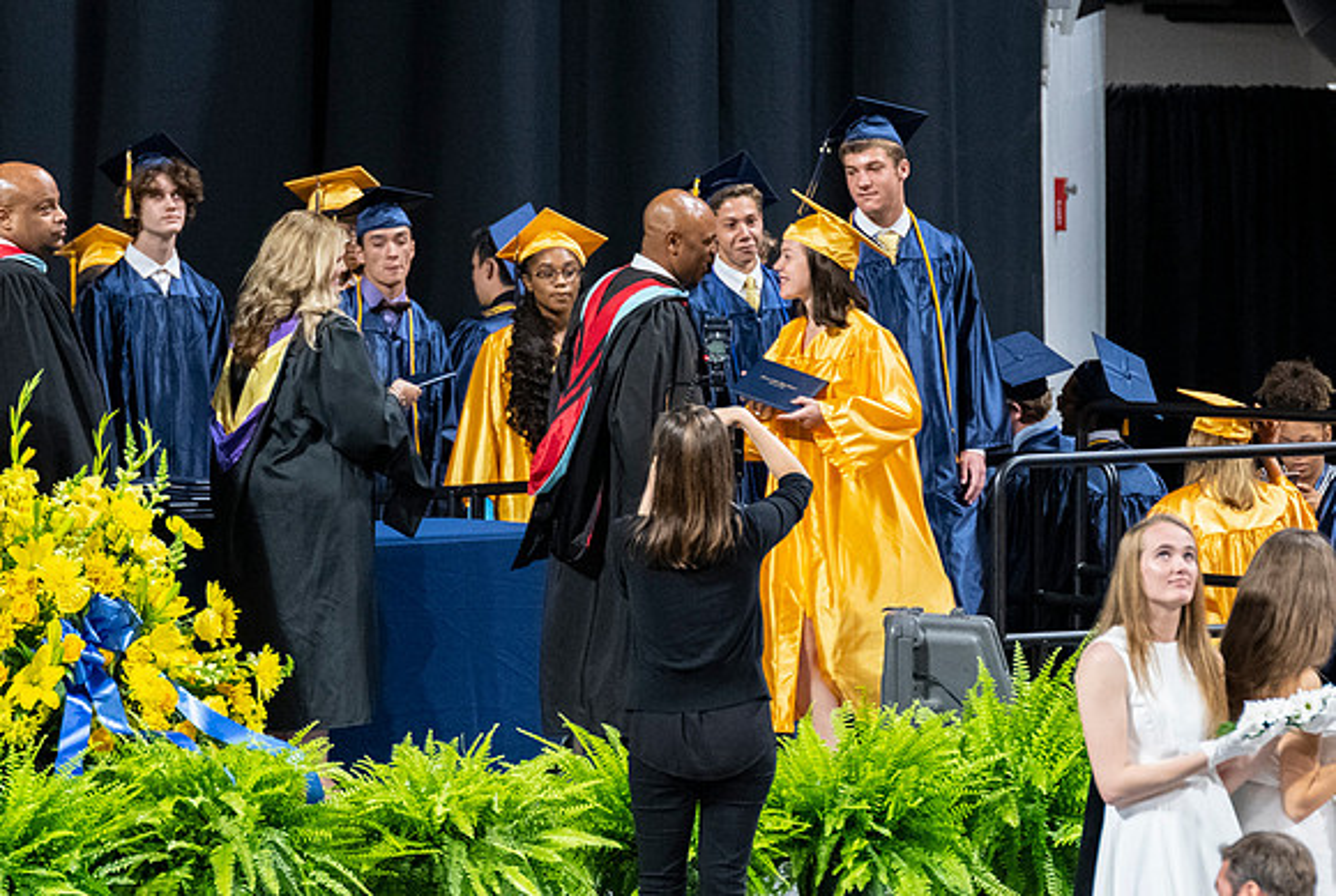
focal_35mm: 404
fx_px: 15018
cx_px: 856
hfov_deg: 5.1
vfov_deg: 3.4
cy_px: 451
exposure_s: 1/200
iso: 2000
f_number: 4
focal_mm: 200
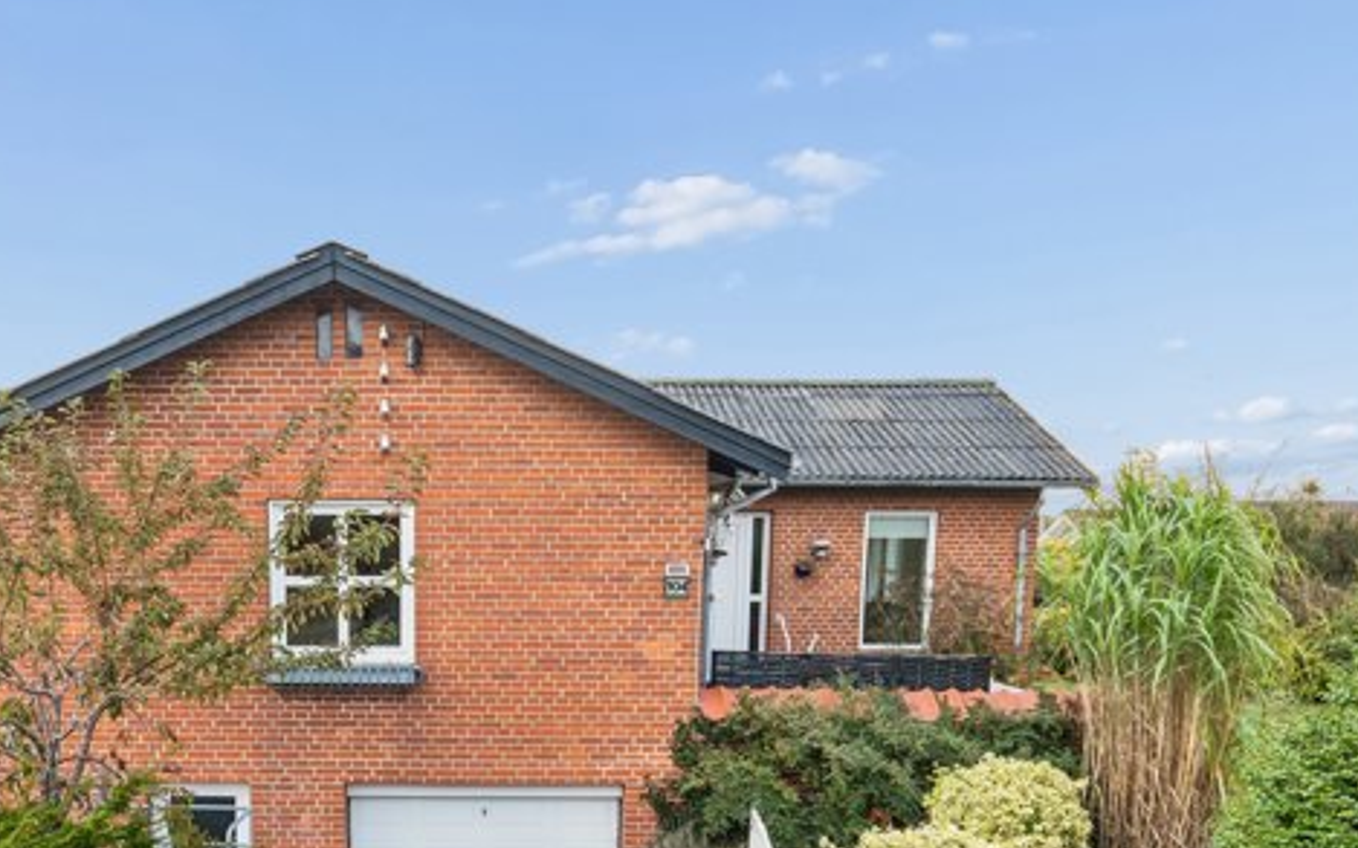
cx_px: 472
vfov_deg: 36.5
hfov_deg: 57.1
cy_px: 725
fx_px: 1221
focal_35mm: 33
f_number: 4
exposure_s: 1/125
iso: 160
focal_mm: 19
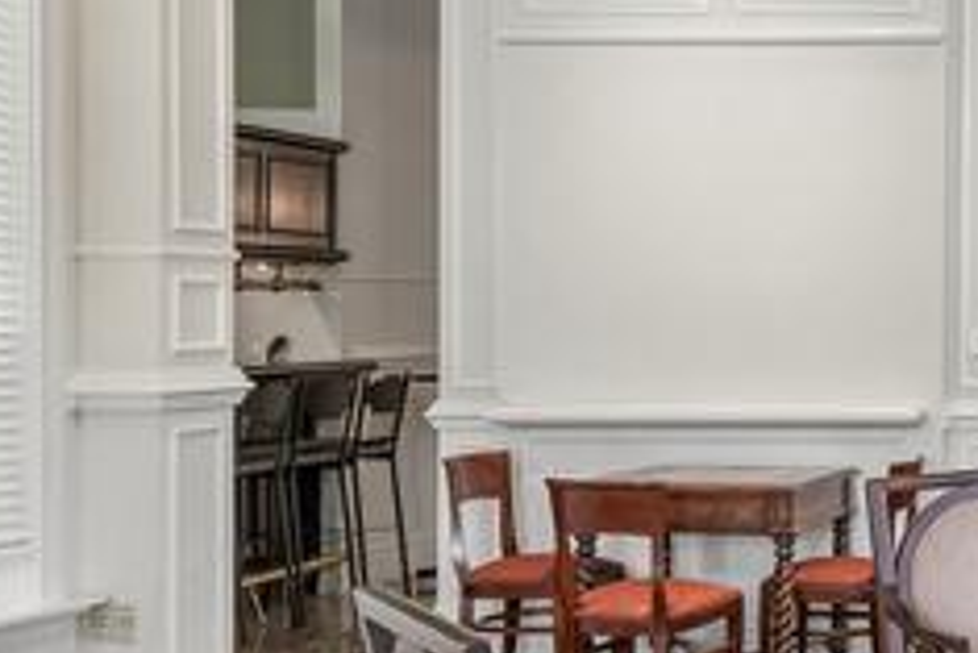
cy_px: 351
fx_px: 1658
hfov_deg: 26.6
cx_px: 1340
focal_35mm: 61
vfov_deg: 22.3
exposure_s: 1/10
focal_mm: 14
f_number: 8
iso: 400
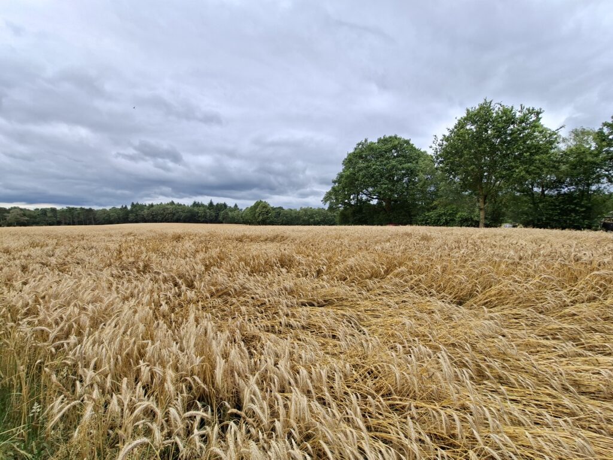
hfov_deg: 106.2
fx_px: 230
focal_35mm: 13
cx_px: 306
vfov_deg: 89.9
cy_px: 230
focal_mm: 1.74
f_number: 2.2
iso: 40
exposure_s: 1/981
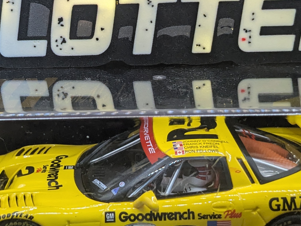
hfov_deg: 27.0
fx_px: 626
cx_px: 115
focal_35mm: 72
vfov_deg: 20.3
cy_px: 51
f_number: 1.73
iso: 404
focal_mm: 4.38
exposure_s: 1/99.9
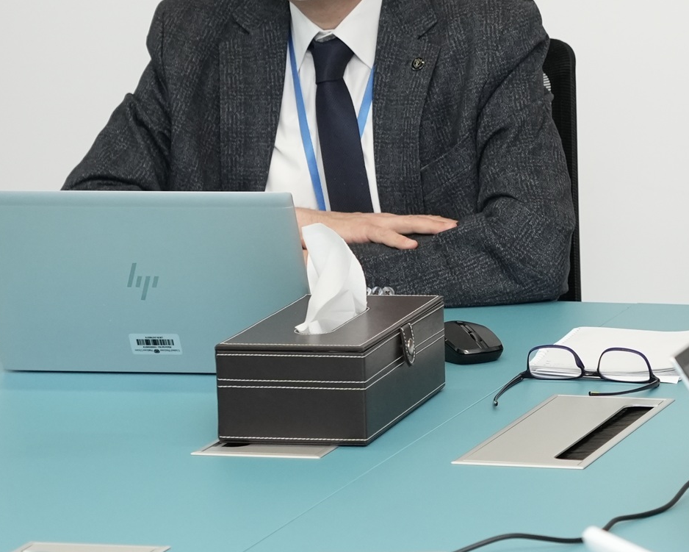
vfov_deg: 9.0
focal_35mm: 171
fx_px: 3488
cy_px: 110
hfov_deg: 11.1
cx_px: 832
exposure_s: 1/160
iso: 2000
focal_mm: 61
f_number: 5
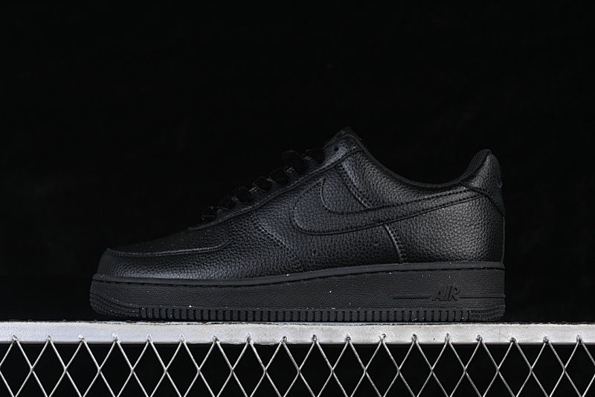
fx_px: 1239
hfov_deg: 27.0
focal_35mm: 75
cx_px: 298
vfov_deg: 18.2
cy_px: 198
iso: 160
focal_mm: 50
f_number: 6.3
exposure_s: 1/60
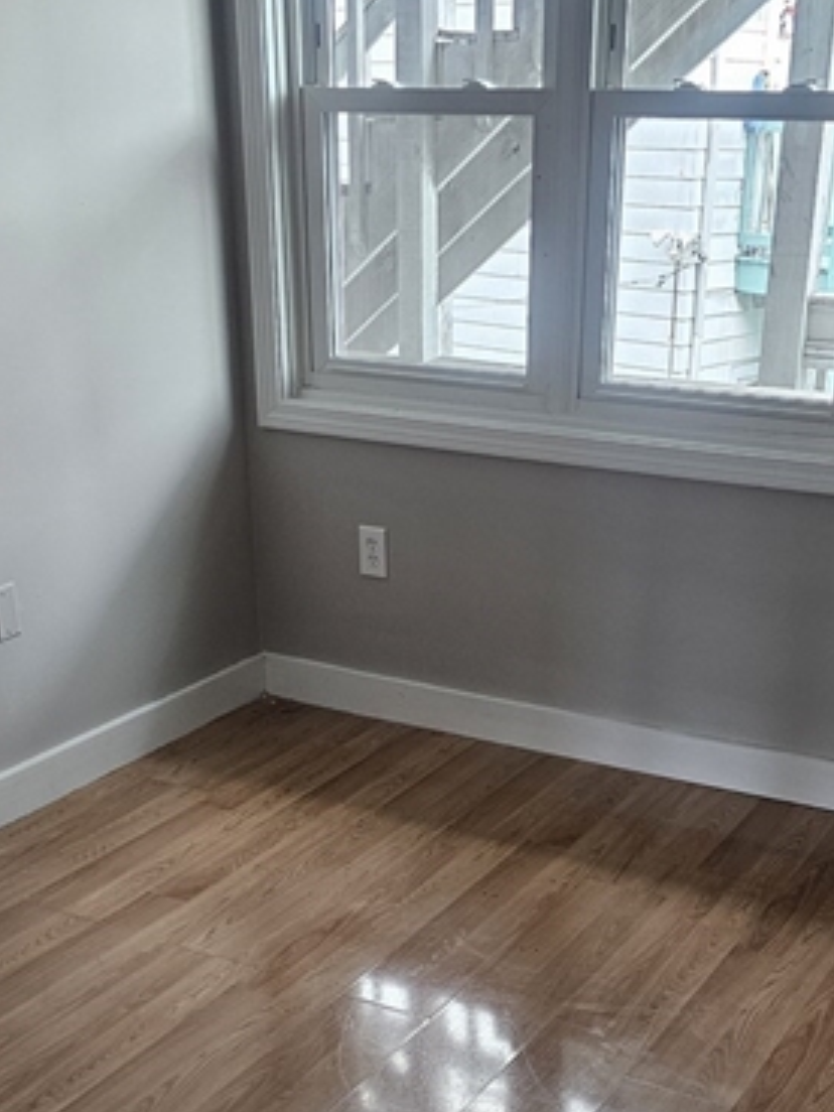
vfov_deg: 37.6
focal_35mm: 48
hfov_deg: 30.3
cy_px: 952
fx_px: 1542
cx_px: 429
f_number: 1.7
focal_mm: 6.3
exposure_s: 1/170
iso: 250
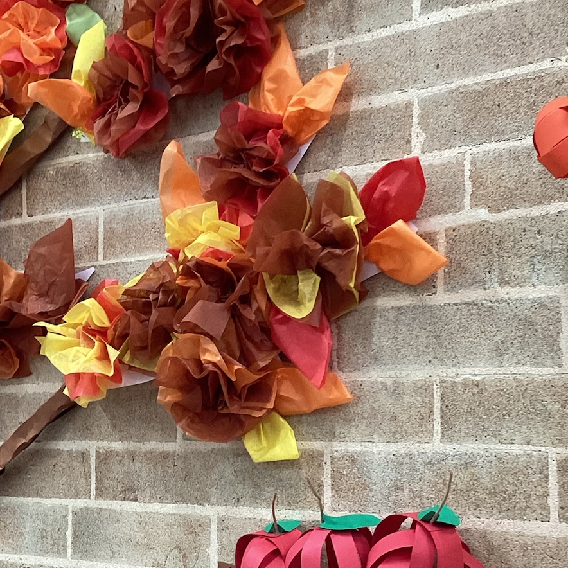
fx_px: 1151
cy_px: 313
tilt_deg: +4.5
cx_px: 243
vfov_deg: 27.7
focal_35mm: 62
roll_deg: +0.4
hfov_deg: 27.7
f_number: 2.4
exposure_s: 1/60
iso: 160
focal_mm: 3.3
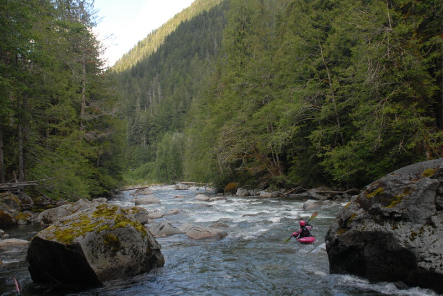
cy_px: 148
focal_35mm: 39
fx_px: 480
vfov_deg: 34.3
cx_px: 222
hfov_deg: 49.5
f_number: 4
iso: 320
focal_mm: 26
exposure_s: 1/320
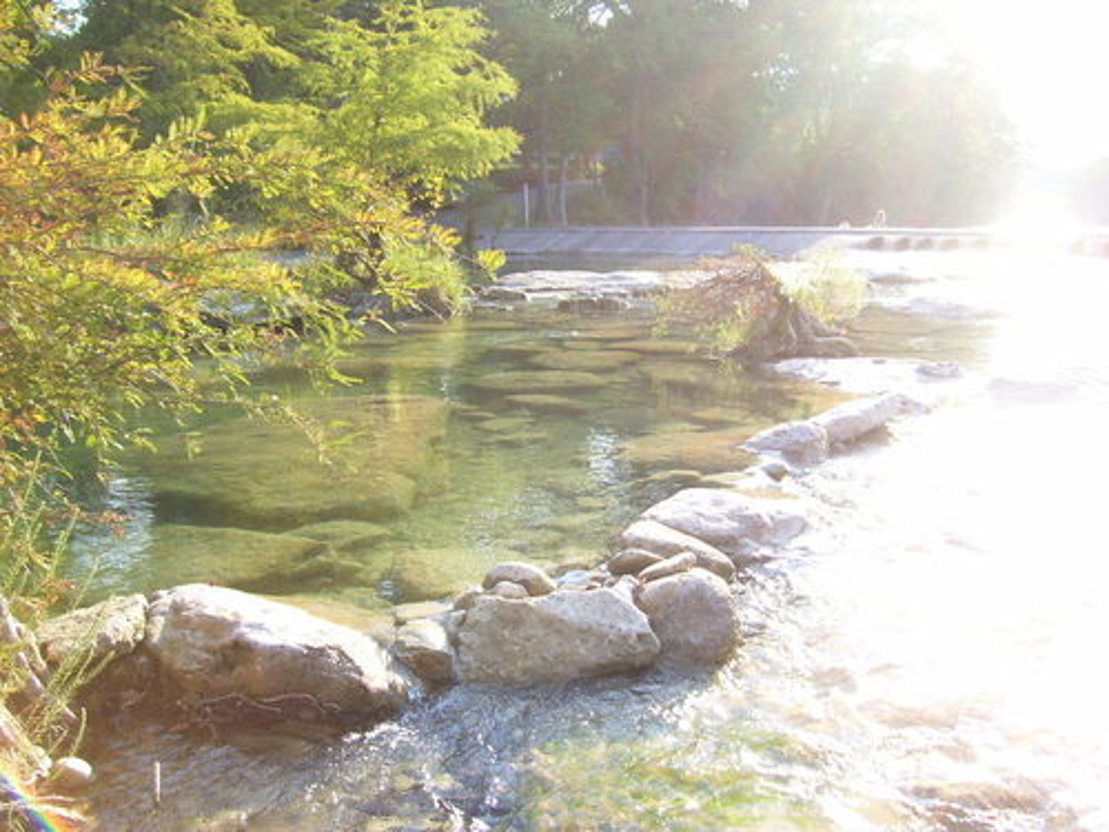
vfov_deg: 41.8
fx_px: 1089
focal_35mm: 34
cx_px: 554
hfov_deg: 54.0
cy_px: 416
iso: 80
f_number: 2.7
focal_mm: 5.6
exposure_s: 1/350
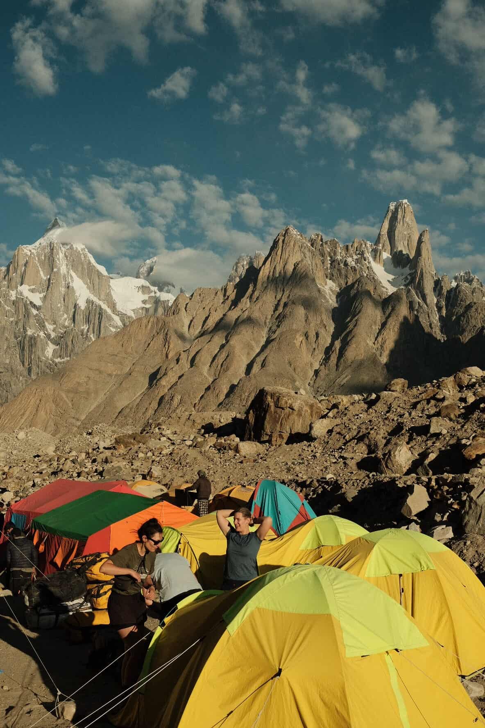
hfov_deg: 31.2
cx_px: 242
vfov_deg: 45.4
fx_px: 869
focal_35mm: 43
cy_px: 364
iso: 640
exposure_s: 1/1800
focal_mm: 28.9
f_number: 9
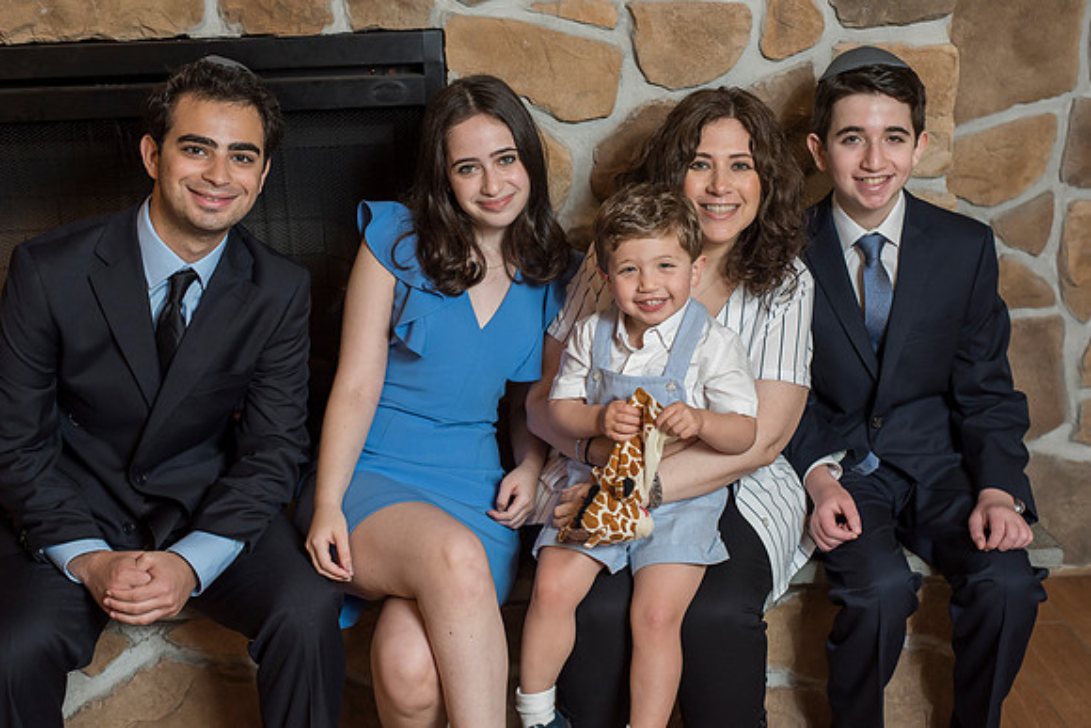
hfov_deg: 38.3
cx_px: 565
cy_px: 351
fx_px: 1569
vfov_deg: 26.1
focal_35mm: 52
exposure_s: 1/125
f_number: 4
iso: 800
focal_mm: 50
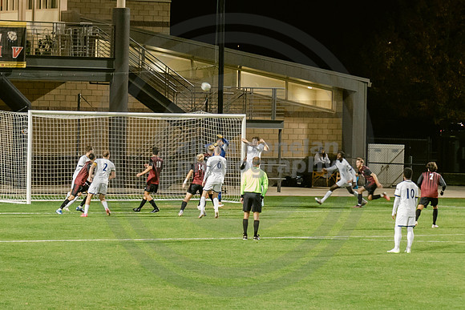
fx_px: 2713
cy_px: 132
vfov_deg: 6.5
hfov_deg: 9.7
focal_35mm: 210
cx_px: -27
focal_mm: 70
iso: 2000
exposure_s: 1/160
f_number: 4
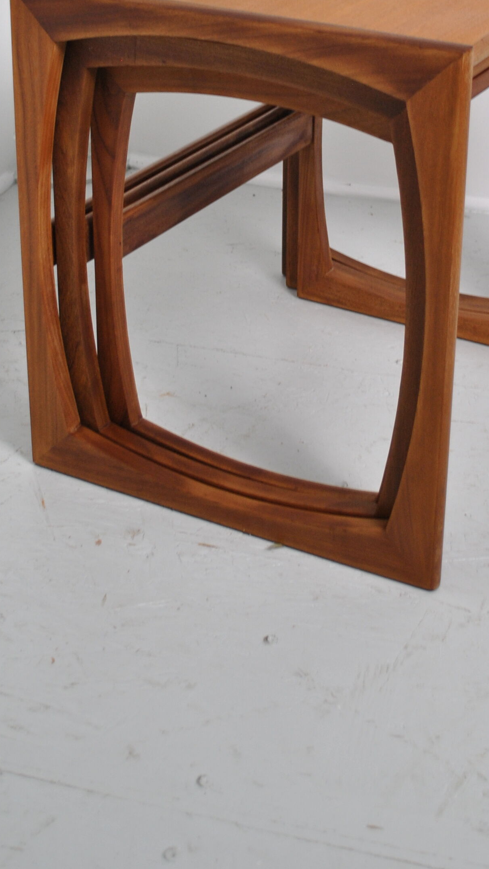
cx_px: 303
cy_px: 159
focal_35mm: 62
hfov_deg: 19.4
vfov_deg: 32.8
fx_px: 1429
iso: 220
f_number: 4
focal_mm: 22
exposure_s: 1/30
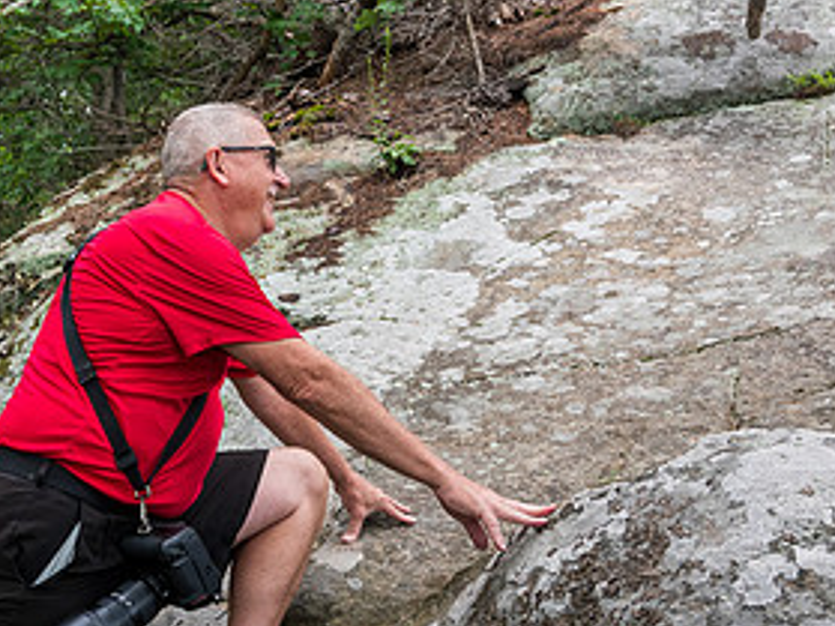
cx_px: 233
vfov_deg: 24.3
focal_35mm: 60
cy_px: 211
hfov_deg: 31.7
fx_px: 1447
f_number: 4.5
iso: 400
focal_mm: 20
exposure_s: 1/200
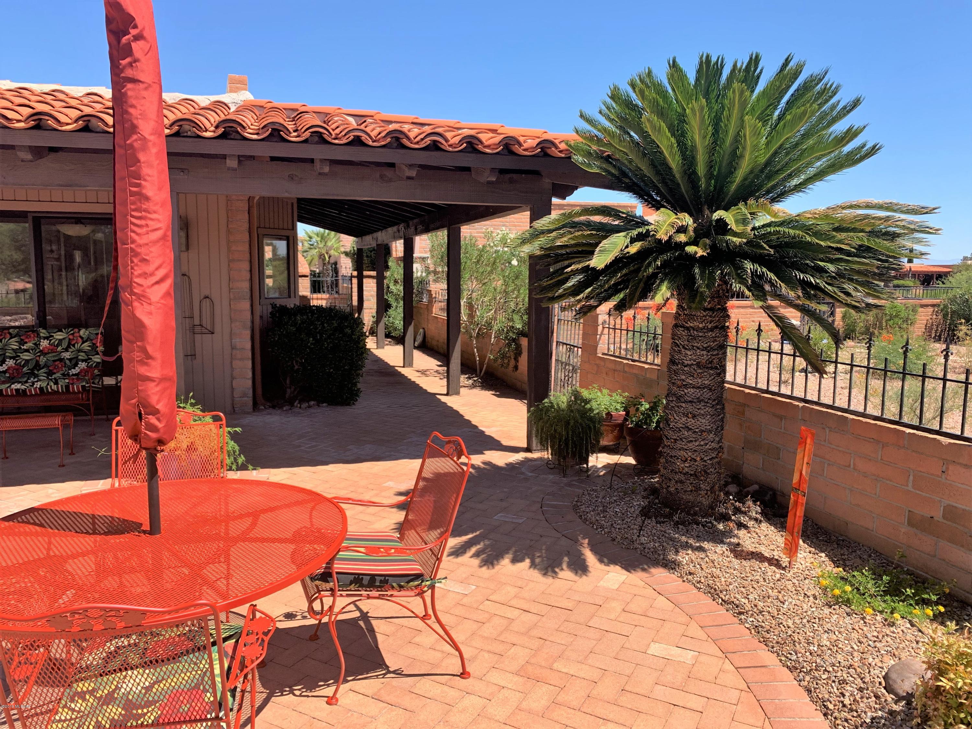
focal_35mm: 26
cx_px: 486
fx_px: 730
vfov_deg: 53.1
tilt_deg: -5.8
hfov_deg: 67.3
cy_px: 364
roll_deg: -0.1
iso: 25
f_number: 1.8
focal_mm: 4.25
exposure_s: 1/1314
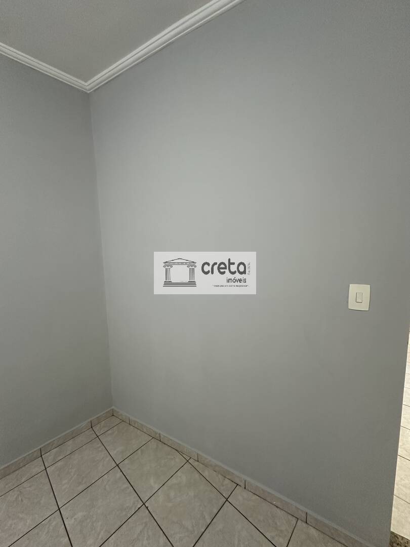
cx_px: 205
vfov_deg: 102.1
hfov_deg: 85.7
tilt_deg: -4.2
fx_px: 221
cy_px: 274
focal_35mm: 14
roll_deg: +1.7
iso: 200
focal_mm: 2.22
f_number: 2.2
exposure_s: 1/60
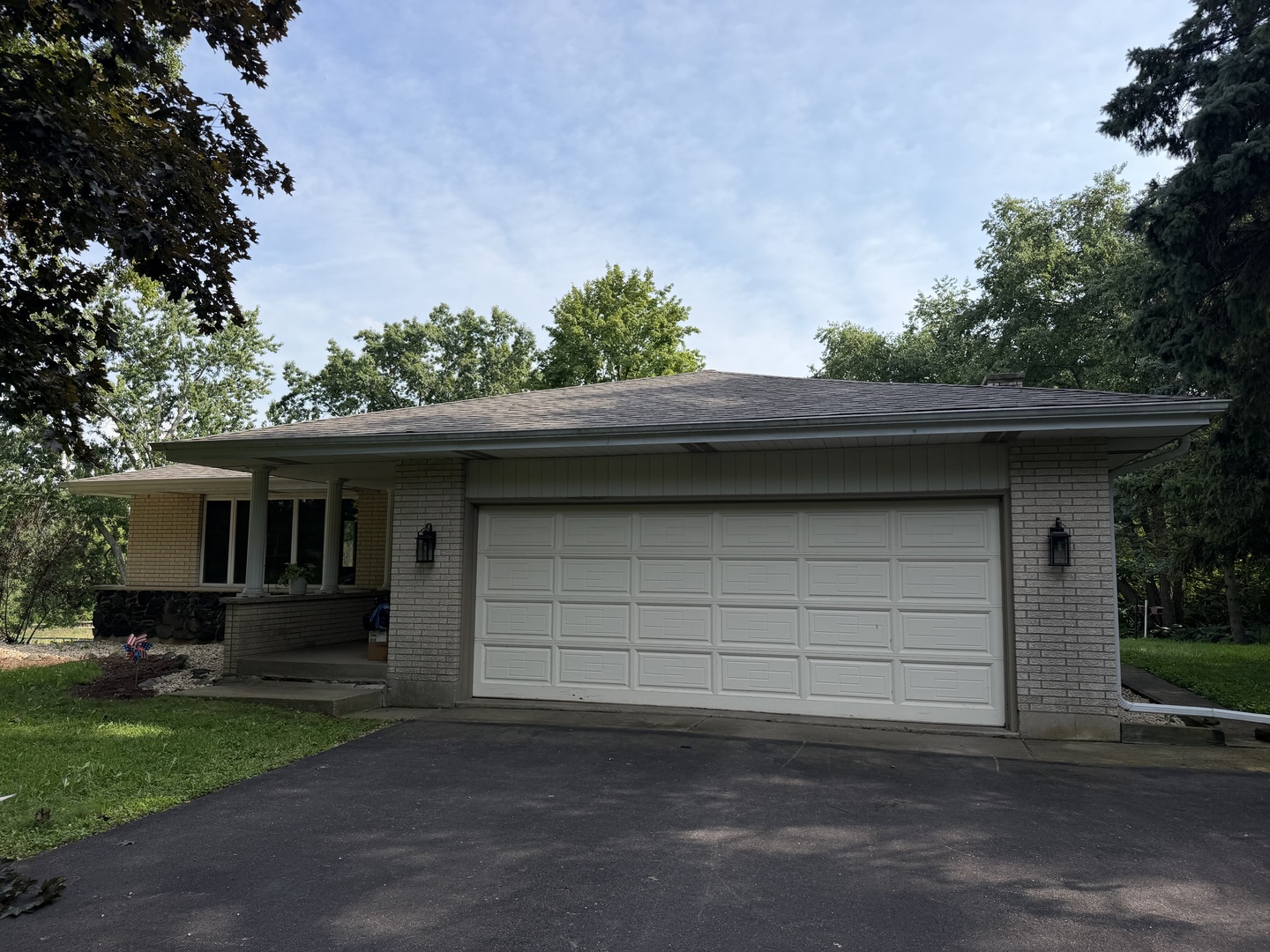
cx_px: 635
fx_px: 881
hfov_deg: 71.6
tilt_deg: +4.8
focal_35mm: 24
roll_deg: -0.5
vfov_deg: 56.8
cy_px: 476
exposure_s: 1/3279
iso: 80
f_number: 1.78
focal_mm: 6.76
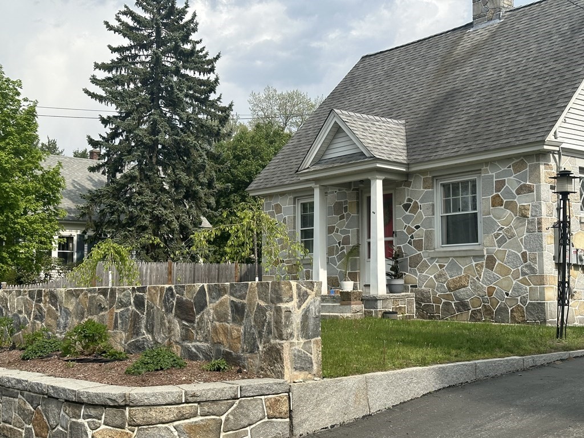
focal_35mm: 48
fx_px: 810
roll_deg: -0.8
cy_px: 219
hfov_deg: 39.7
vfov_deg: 30.3
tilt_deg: +3.8
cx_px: 292
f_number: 1.78
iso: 64
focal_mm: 6.86
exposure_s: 1/3731
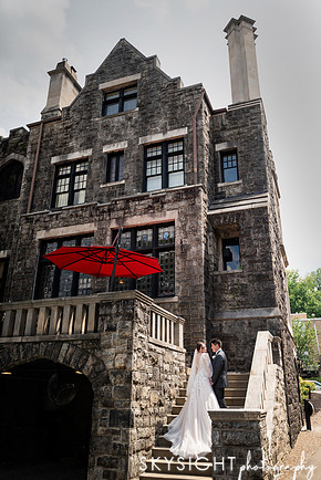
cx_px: 165
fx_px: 387
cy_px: 242
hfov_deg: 45.0
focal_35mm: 29
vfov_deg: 63.6
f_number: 2.8
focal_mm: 28
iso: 640
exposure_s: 1/8000
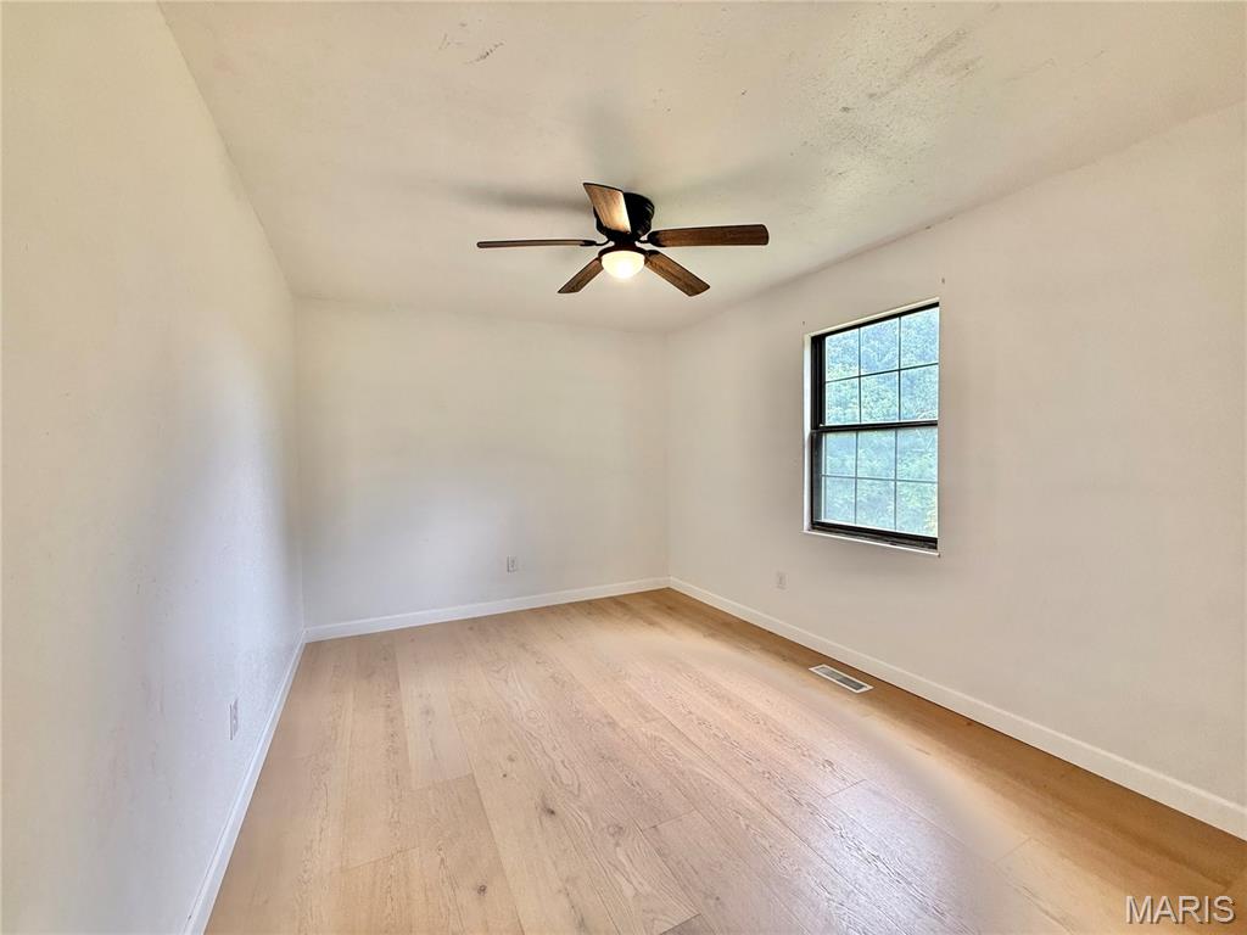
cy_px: 468
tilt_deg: -1.4
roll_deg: +0.9
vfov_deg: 85.7
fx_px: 504
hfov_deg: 102.1
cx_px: 624
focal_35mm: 14
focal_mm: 2.22
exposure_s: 1/120
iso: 160
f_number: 2.2
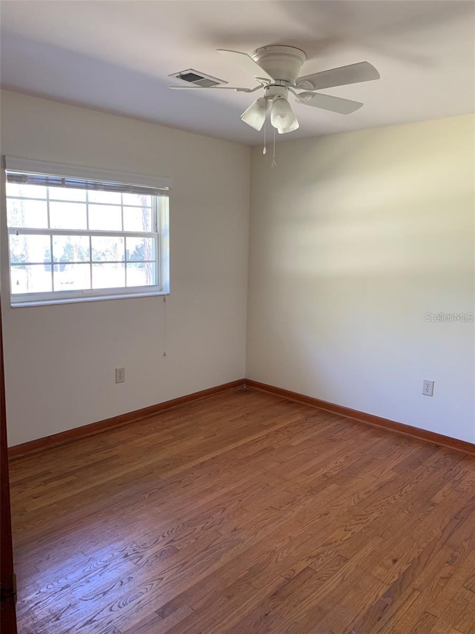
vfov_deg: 67.3
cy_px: 317
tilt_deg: -6.8
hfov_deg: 53.1
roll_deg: -0.5
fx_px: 476
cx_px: 238
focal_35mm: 26
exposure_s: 1/60
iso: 125
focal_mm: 4.25
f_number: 1.8
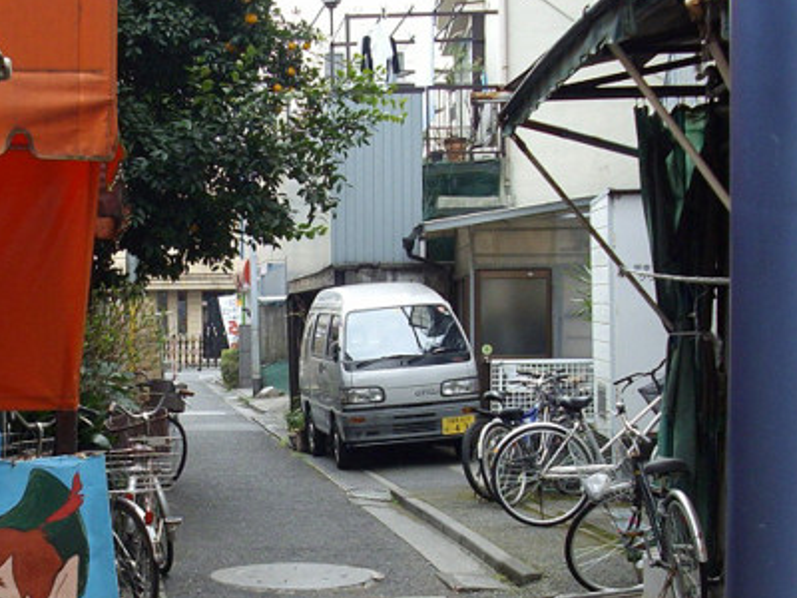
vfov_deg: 19.8
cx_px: 217
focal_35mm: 74
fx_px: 1704
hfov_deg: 26.1
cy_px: 429
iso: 86
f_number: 2.8
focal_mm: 6.2
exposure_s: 1/125
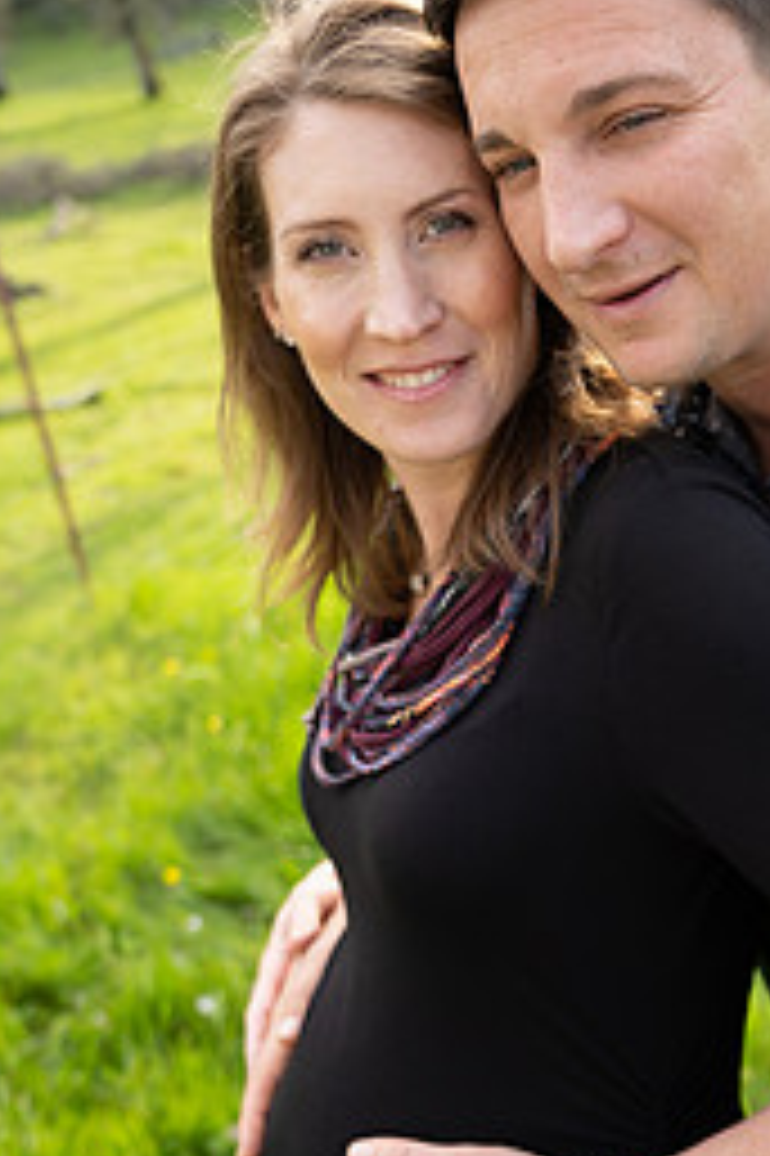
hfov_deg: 31.2
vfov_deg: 46.2
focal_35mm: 42
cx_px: 590
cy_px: 684
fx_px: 1349
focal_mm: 24
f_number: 2.8
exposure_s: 1/250
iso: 200
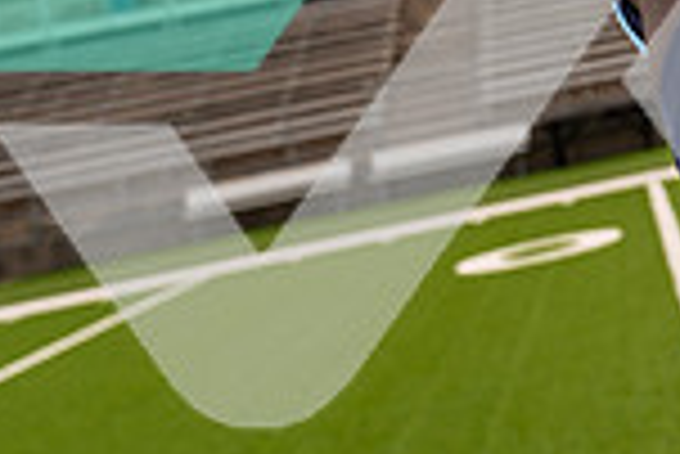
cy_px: -357
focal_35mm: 119
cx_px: 1031
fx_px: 2250
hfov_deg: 15.8
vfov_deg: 10.8
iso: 100
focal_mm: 31
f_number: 5.6
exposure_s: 1/250
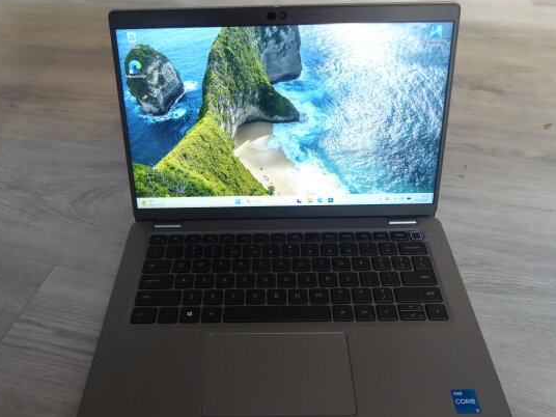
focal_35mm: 28
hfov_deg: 63.4
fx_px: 450
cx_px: 263
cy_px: 224
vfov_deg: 49.7
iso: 400
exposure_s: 1/30
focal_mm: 4.3
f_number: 3.3
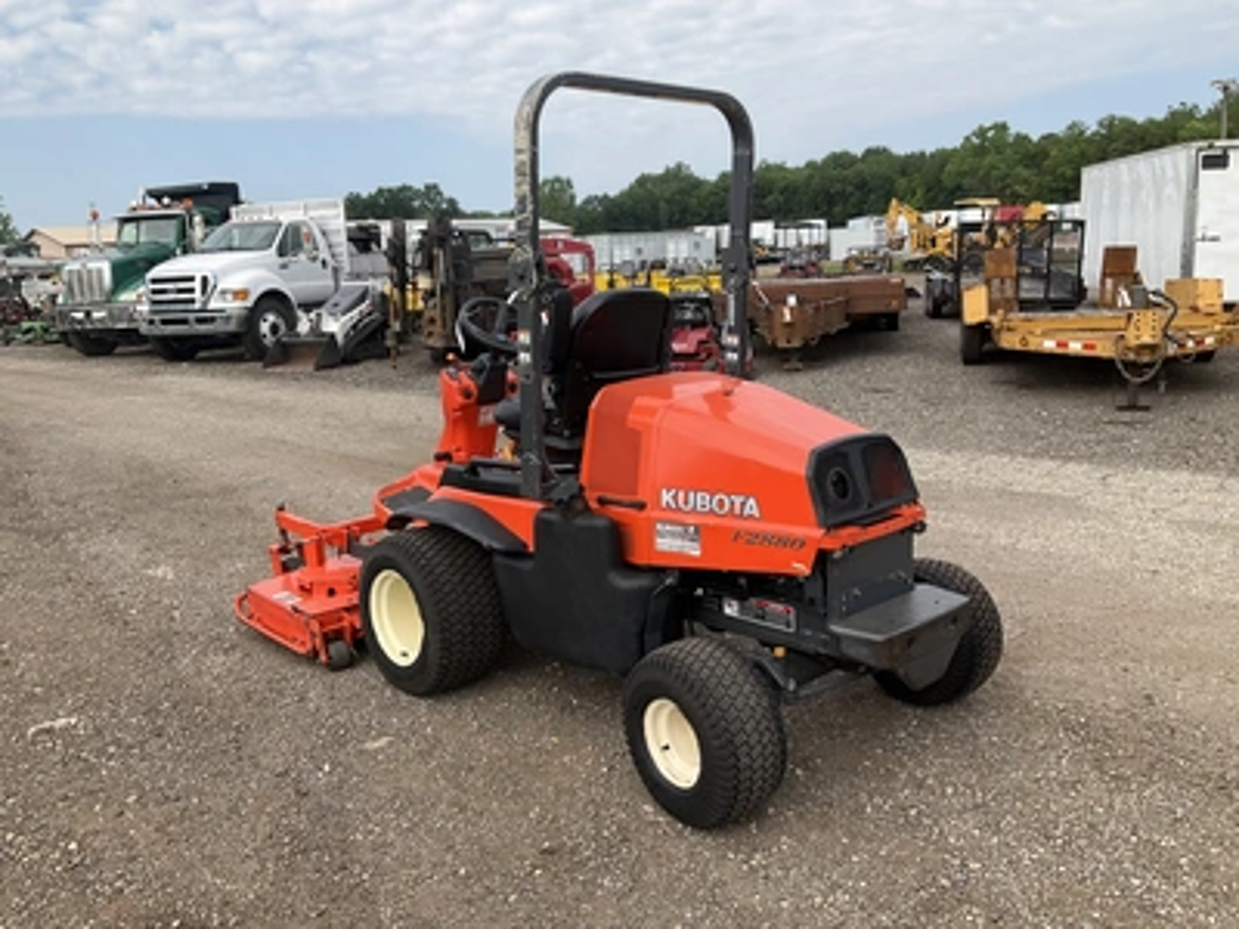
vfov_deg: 48.2
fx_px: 1038
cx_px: 620
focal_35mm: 29
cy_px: 464
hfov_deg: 61.7
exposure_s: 1/1055
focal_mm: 3
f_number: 1.8
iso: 25
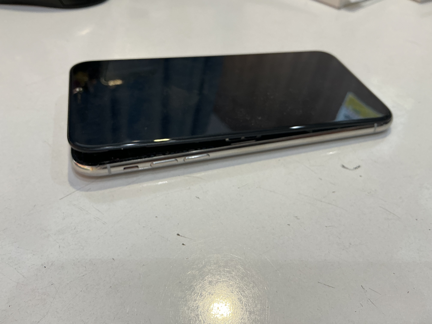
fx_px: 362
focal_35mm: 29
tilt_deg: -43.4
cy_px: 162
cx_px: 216
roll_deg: -2.7
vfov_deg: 48.2
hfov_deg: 61.7
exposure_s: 1/100
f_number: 1.8
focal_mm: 3
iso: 40
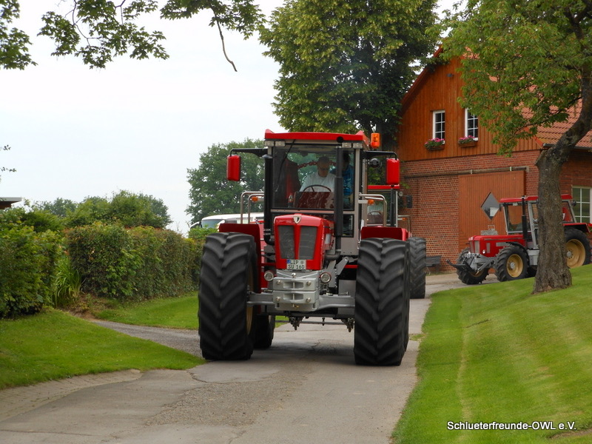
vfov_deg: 14.5
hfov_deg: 19.3
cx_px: 296
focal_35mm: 102
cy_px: 222
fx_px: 1744
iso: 80
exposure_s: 1/80
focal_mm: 18.3
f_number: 5.4
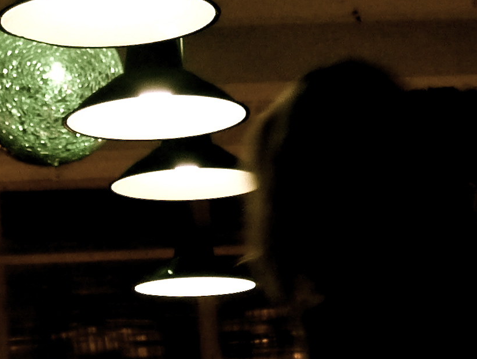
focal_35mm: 156
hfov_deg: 12.7
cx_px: 265
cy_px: 601
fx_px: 2151
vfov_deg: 9.2
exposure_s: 1/10
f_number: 3.5
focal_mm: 14
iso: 1600
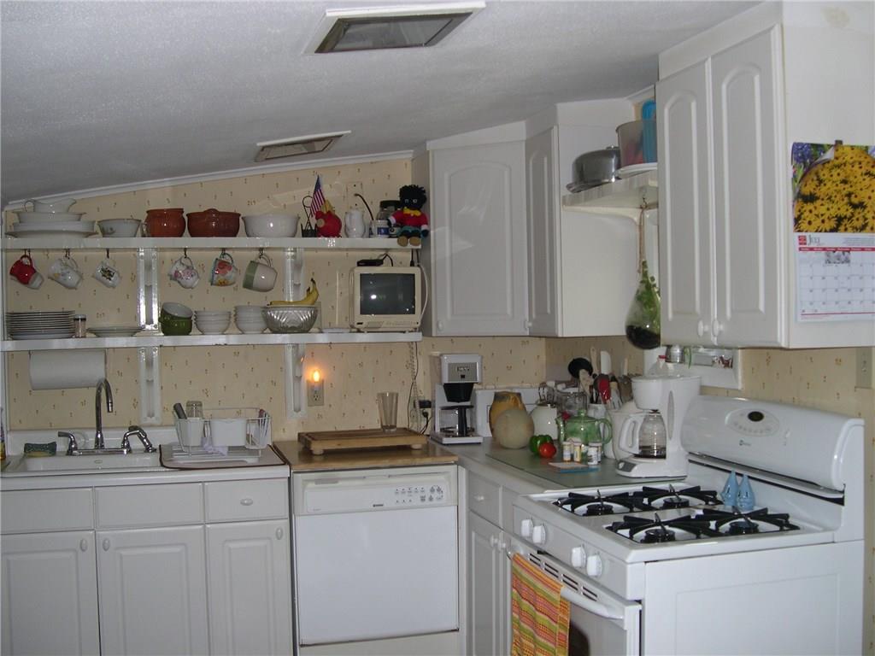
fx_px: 961
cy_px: 328
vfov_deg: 37.7
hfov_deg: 49.0
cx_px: 438
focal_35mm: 38
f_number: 2.8
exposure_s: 1/60
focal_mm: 8
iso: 100
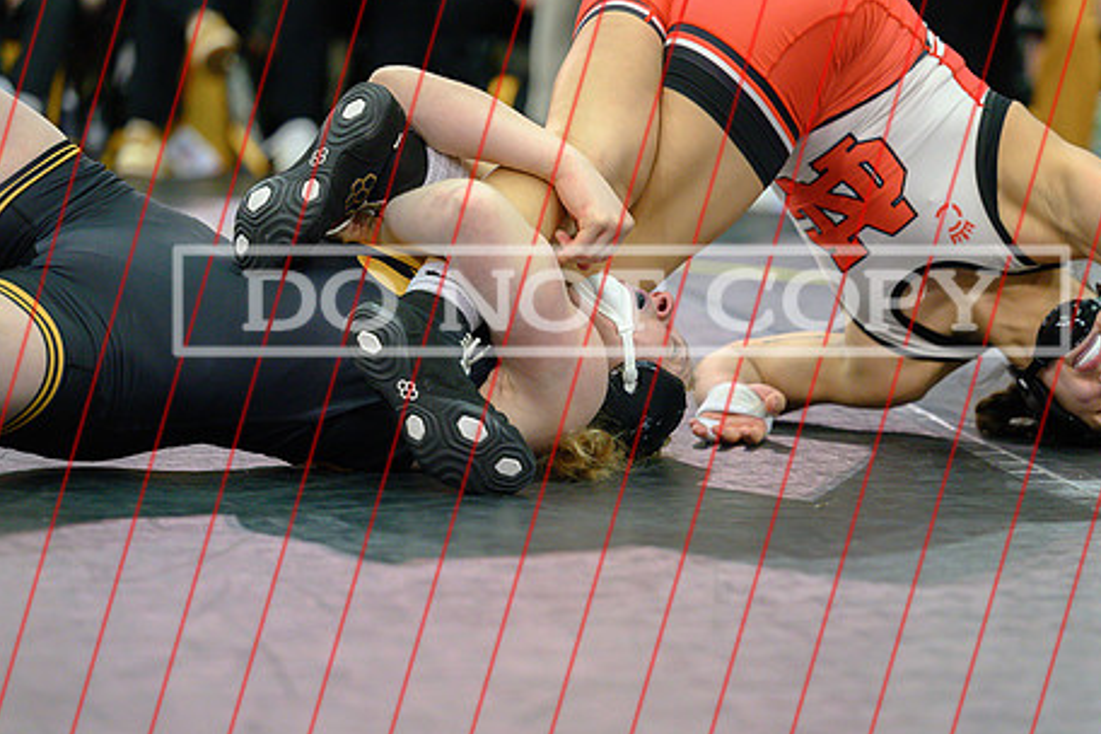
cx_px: 621
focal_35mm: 159
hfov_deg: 12.9
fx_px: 4862
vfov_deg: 8.6
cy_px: 318
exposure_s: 1/800
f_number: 2.8
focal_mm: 125
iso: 4000
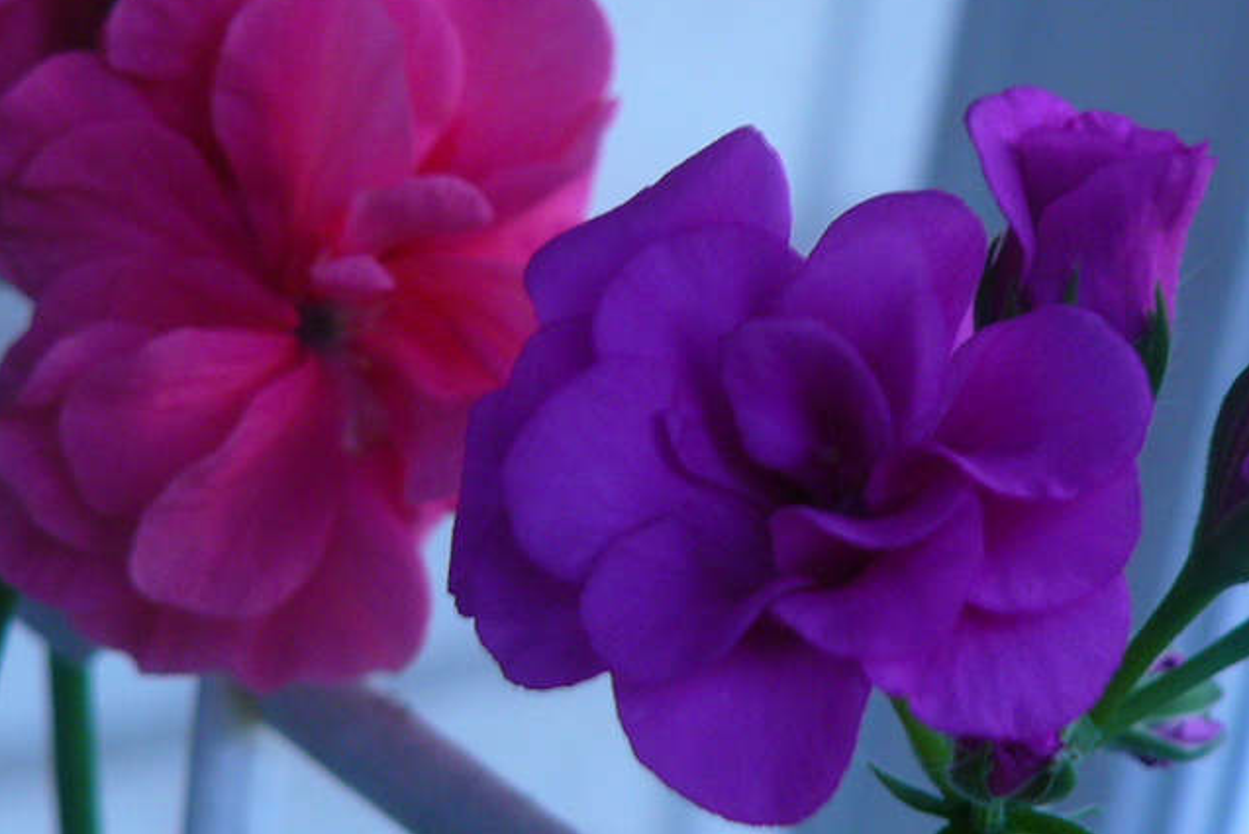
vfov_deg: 11.8
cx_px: 624
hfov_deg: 17.6
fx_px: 4025
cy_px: 379
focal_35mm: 116
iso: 200
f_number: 3.2
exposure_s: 1/20
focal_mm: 12.4
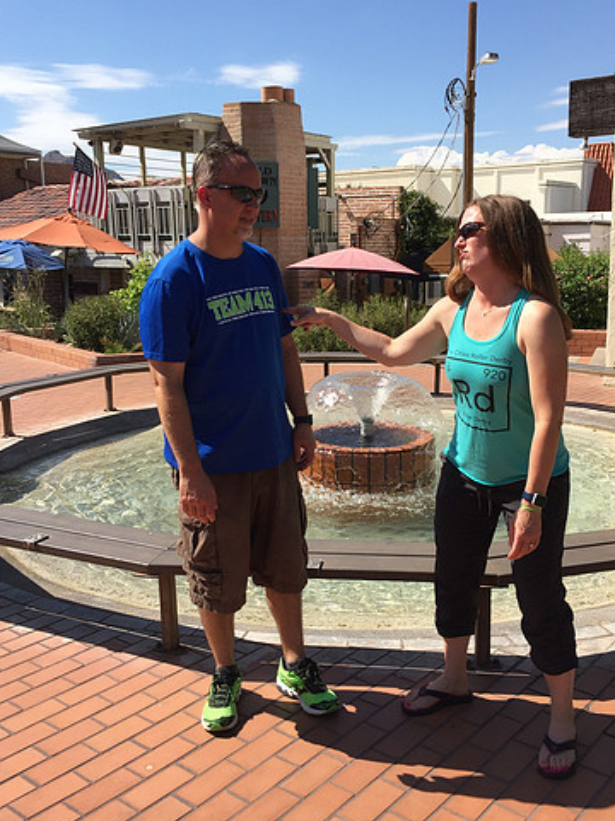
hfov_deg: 40.6
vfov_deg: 52.6
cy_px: 381
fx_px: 830
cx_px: 329
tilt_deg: -7.2
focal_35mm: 35
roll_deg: +0.7
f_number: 2.2
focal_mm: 4.15
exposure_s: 1/1799
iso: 32
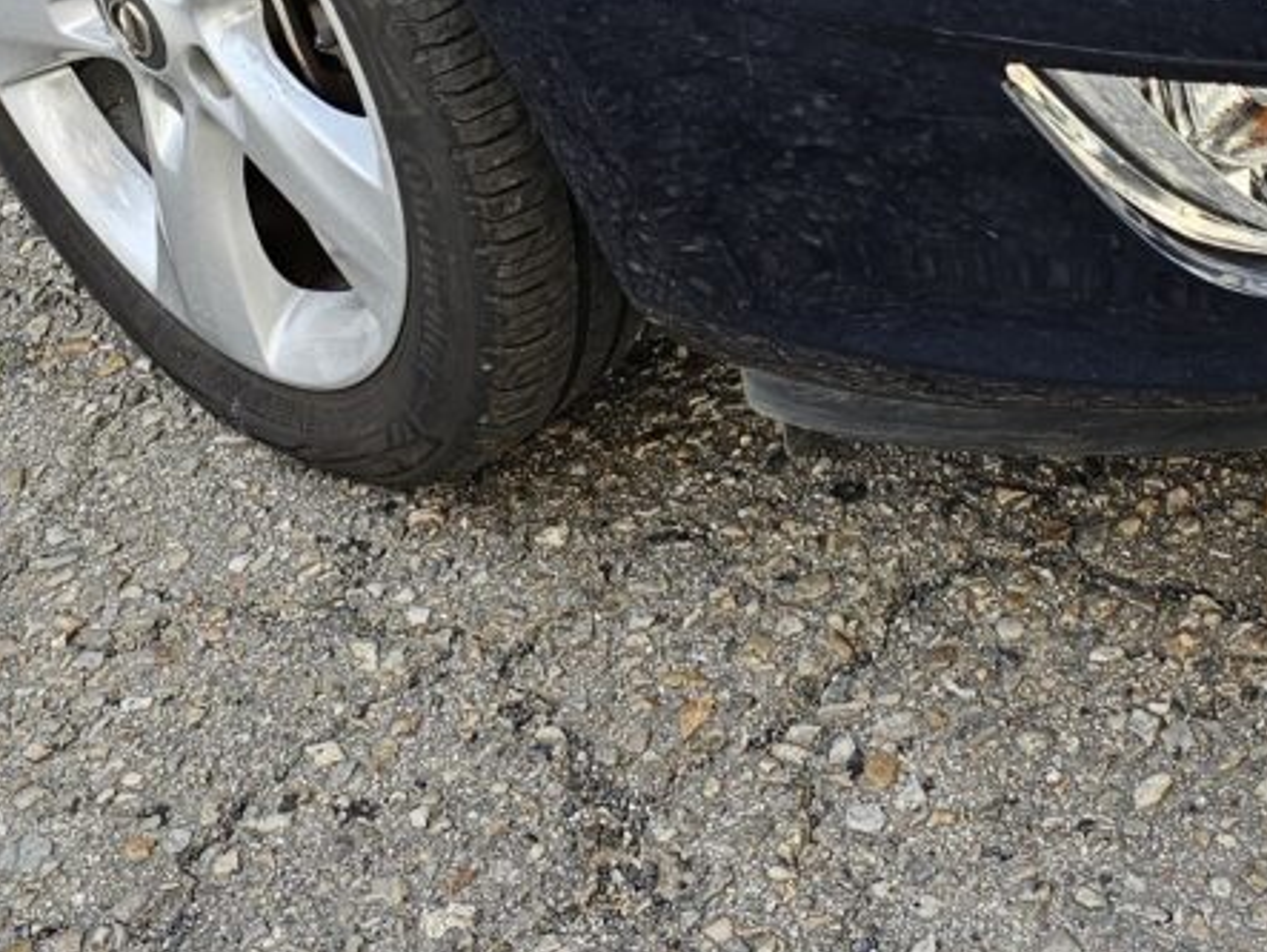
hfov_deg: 23.5
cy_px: -652
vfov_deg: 15.7
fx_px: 3040
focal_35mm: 83
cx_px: 612
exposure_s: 1/100
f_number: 1.7
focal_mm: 6.3
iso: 12
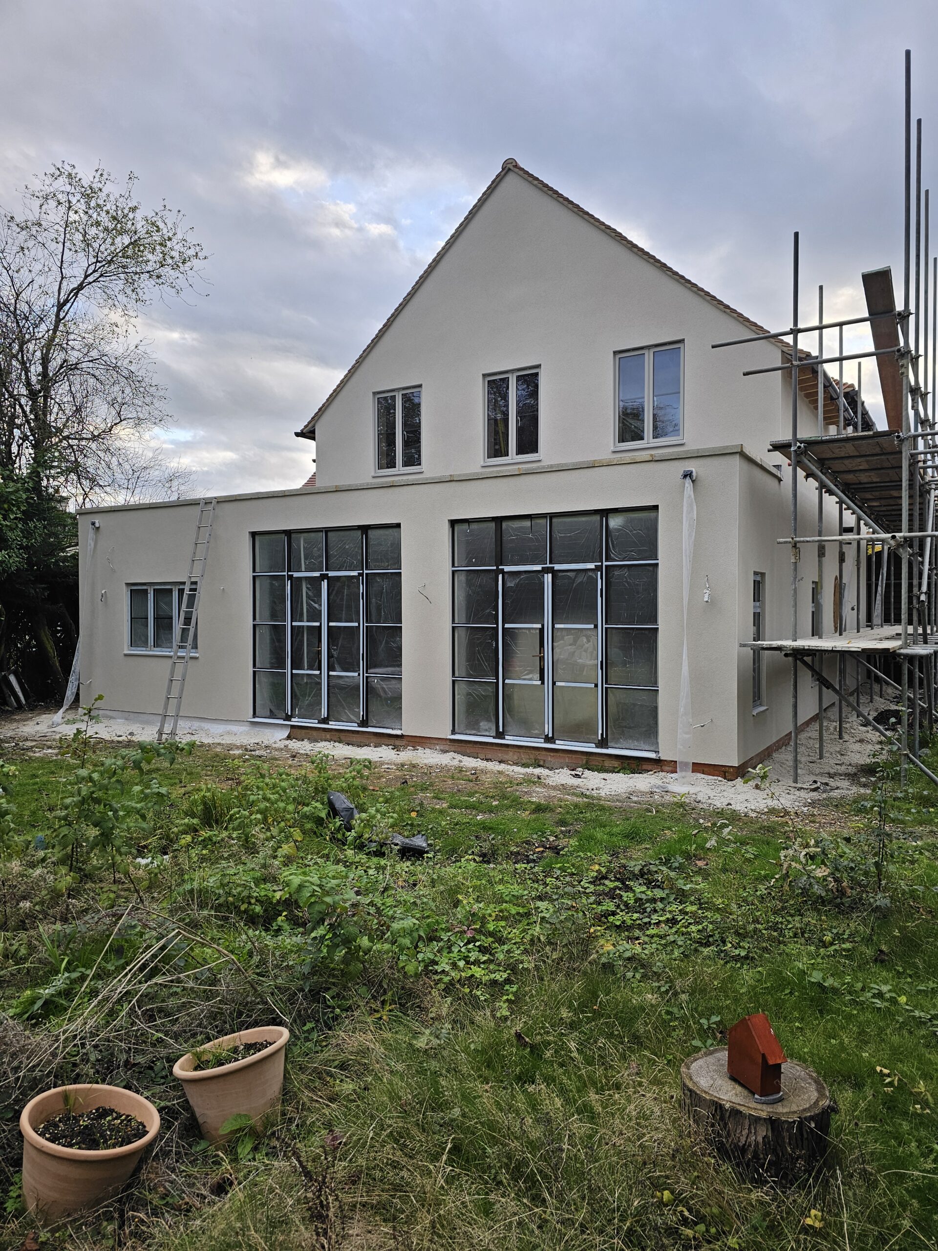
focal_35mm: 23
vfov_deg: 73.9
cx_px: 469
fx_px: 831
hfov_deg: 58.9
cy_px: 626
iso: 32
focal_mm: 6.3
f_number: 1.7
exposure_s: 1/180
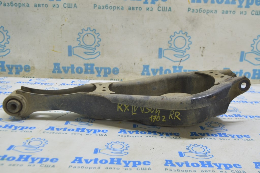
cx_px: 130
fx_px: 260
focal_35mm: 36
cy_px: 86
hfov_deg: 53.2
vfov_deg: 36.8
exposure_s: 1/20
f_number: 5.6
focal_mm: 24
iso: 400
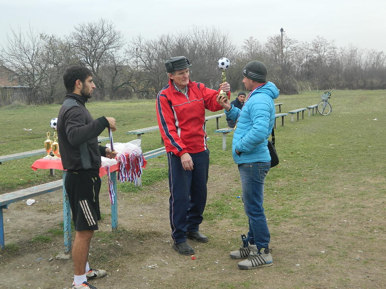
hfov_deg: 40.4
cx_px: 193
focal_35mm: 47
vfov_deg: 30.9
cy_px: 144
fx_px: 524
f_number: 3.6
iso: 80
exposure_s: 1/80
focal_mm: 8.4
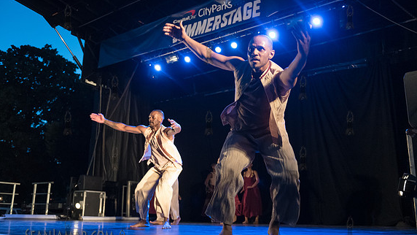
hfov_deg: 58.0
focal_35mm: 34
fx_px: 376
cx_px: 208
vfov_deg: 34.7
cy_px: 122
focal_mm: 32
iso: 5000
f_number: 2.8
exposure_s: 1/250
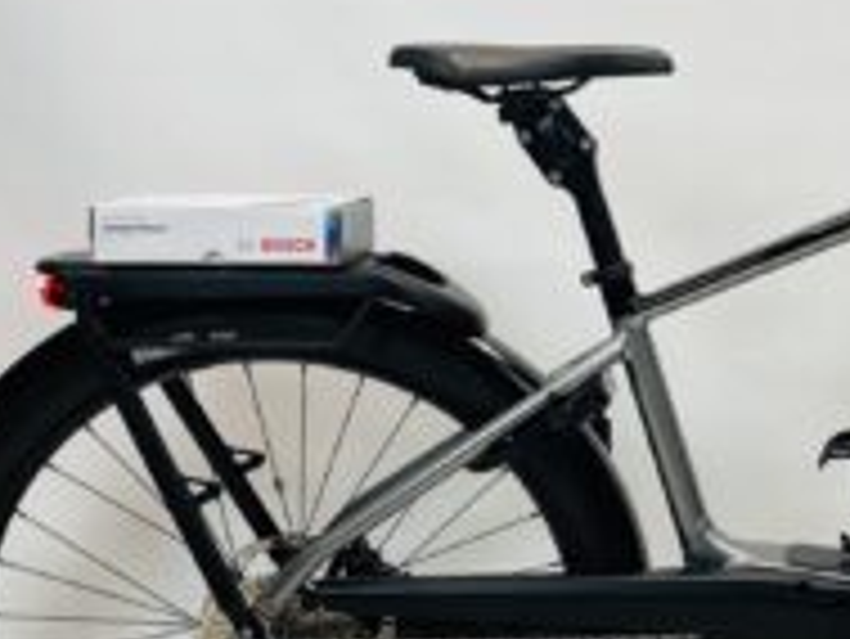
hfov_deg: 29.2
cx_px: 841
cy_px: 333
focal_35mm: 62
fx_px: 1523
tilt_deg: -5.4
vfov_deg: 23.7
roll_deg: +0.2
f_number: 1.8
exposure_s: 1/100
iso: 50
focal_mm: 4.25
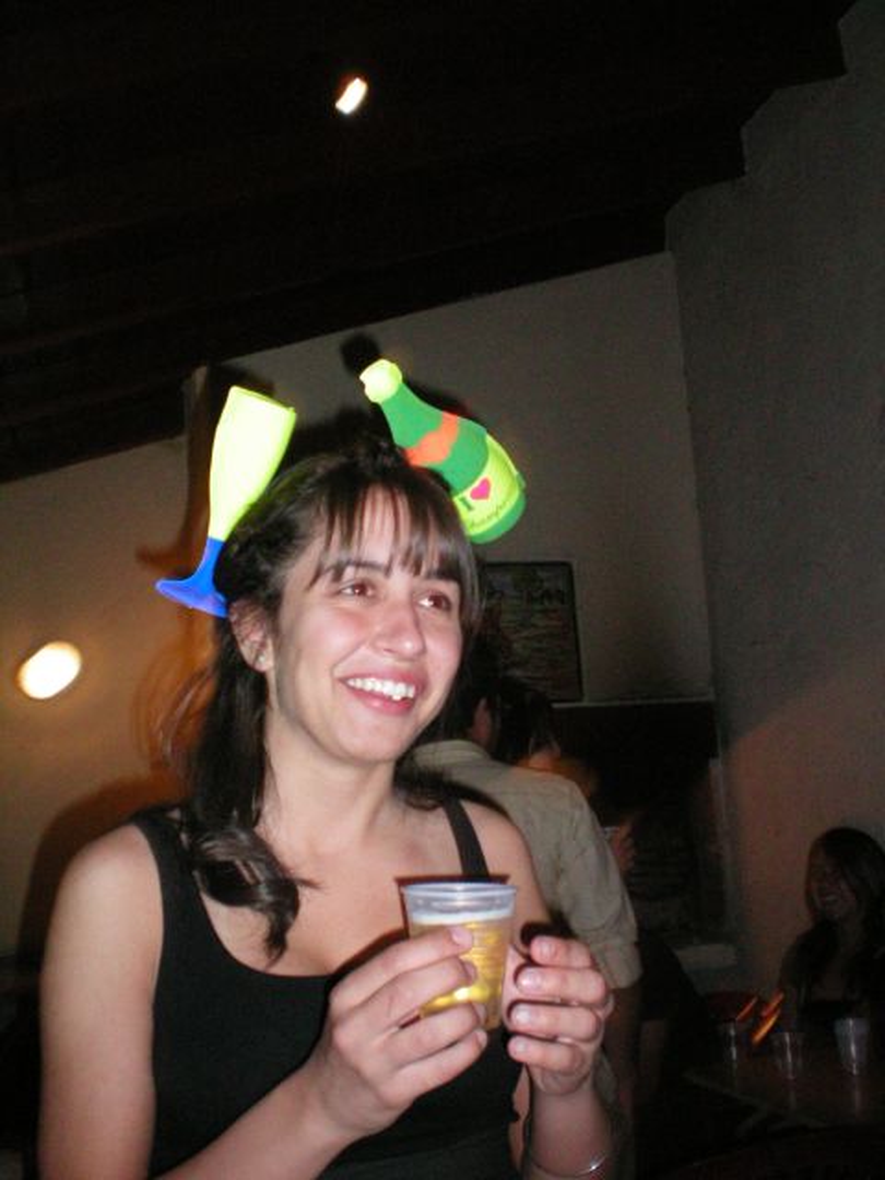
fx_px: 1295
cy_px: 590
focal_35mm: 38
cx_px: 442
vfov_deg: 49.0
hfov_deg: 37.7
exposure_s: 1/60
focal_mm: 6.3
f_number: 3.1
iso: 400
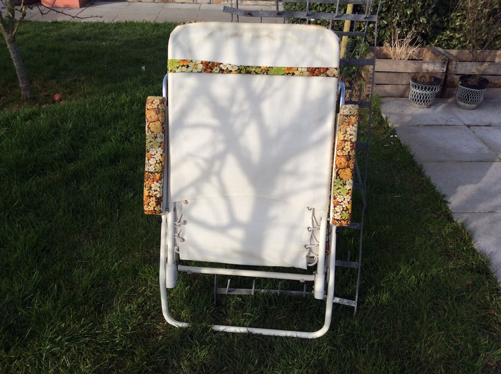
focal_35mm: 32
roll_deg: -1.1
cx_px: 250
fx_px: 462
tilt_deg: -32.4
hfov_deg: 56.9
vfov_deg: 44.1
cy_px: 187
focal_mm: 3.3
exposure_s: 1/1431
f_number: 2.4
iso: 32
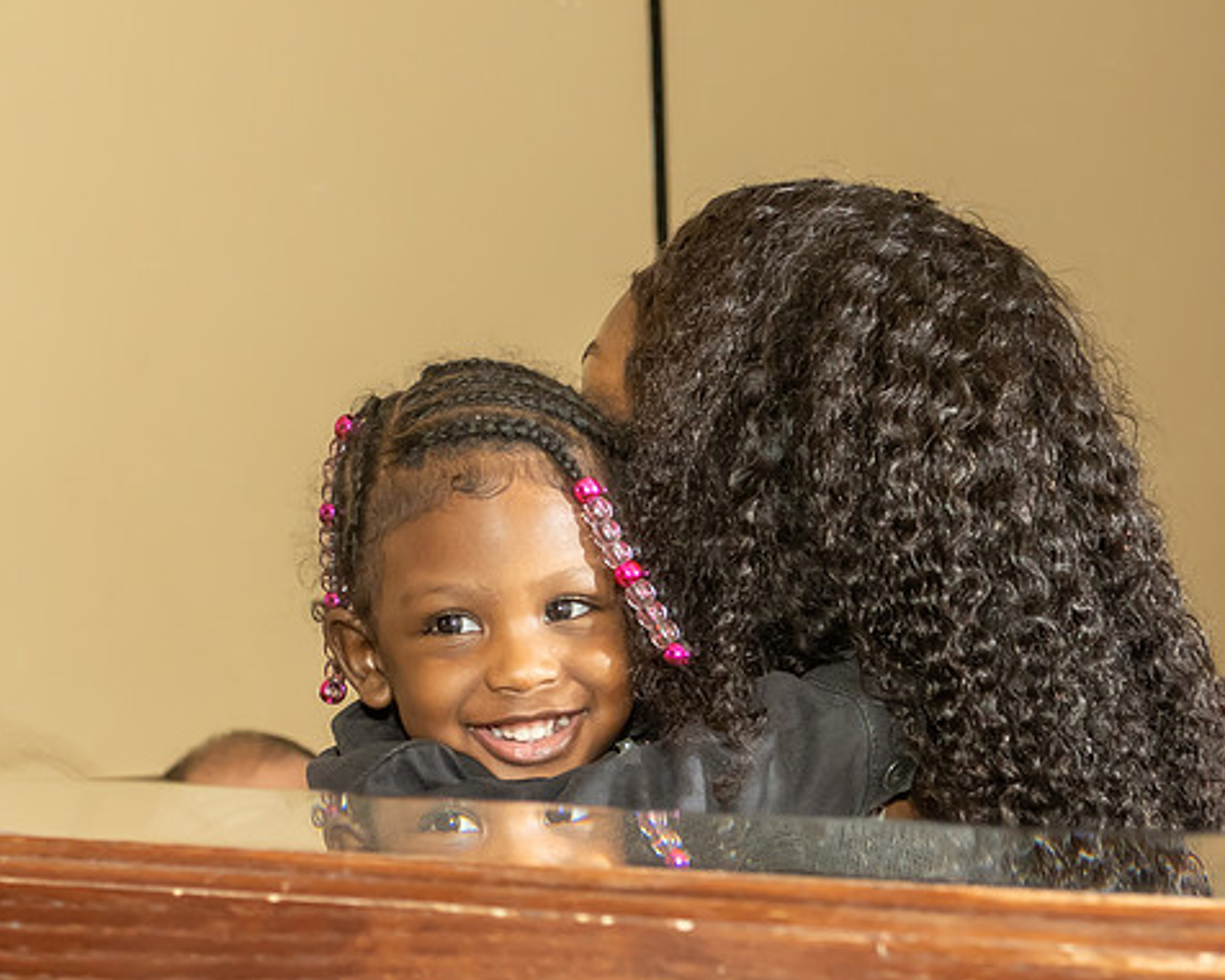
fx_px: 5766
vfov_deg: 9.7
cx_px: 565
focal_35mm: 159
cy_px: 605
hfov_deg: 12.1
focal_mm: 55
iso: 640
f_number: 7.1
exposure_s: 1/250
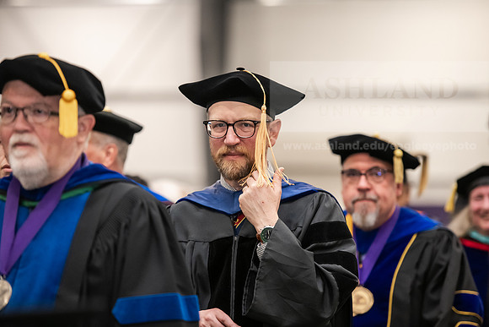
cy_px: 164
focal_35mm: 165
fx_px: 2242
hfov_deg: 12.4
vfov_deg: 8.3
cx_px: 244
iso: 2500
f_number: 3.2
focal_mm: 165
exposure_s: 1/200
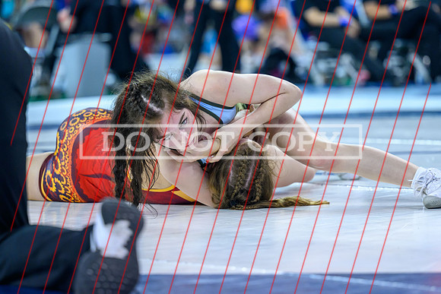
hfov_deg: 12.6
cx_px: 206
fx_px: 1990
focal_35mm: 162
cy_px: 167
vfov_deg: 8.5
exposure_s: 1/800
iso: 2000
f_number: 2.8
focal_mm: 125
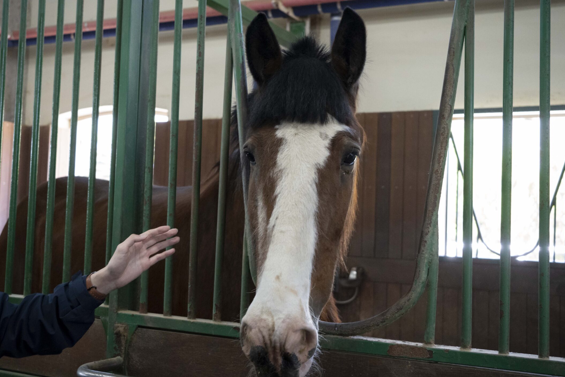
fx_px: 706
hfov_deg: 43.6
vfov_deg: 29.9
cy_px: 182
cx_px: 283
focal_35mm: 45
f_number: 5
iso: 5000
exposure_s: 1/160
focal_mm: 37
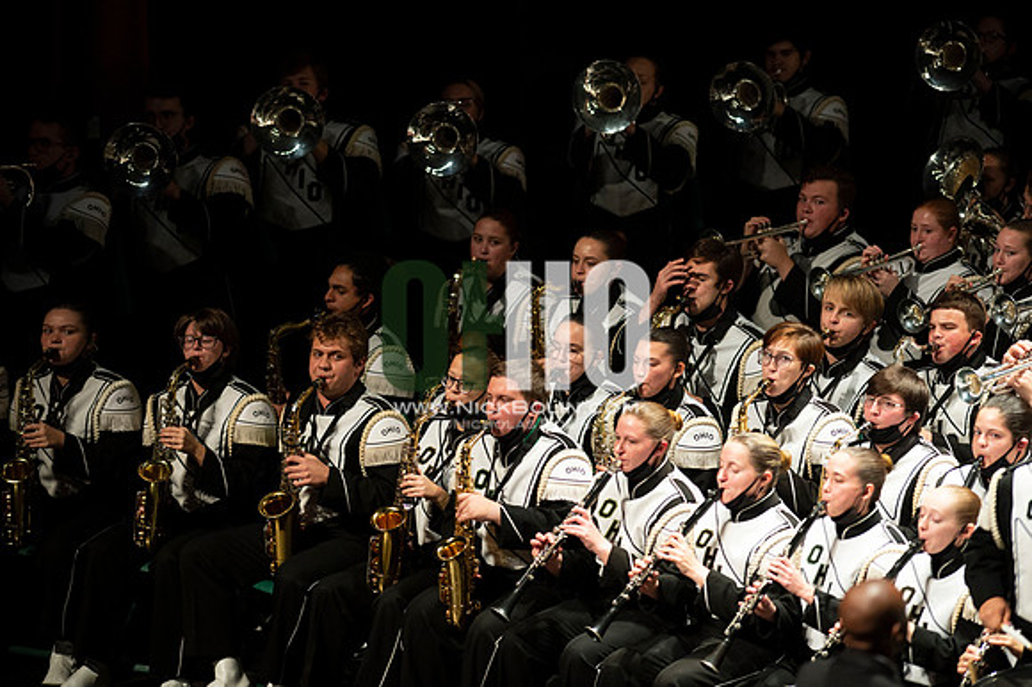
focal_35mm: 300
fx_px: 8595
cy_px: 344
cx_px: 516
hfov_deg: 6.9
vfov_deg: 4.6
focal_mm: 300
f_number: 2.8
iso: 3200
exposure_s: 1/500
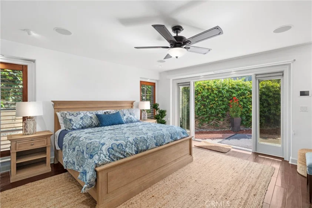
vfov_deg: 73.7
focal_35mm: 16
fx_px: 139
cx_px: 156
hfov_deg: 96.8
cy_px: 104
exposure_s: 1/6
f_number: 9
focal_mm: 16
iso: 200
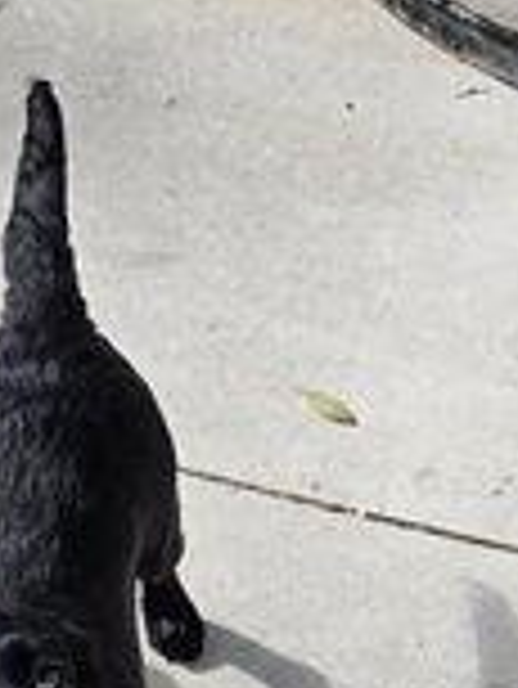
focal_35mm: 100
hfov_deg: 14.8
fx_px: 1992
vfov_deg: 18.8
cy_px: 776
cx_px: 131
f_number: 1.8
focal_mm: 5.4
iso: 25
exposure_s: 1/1667
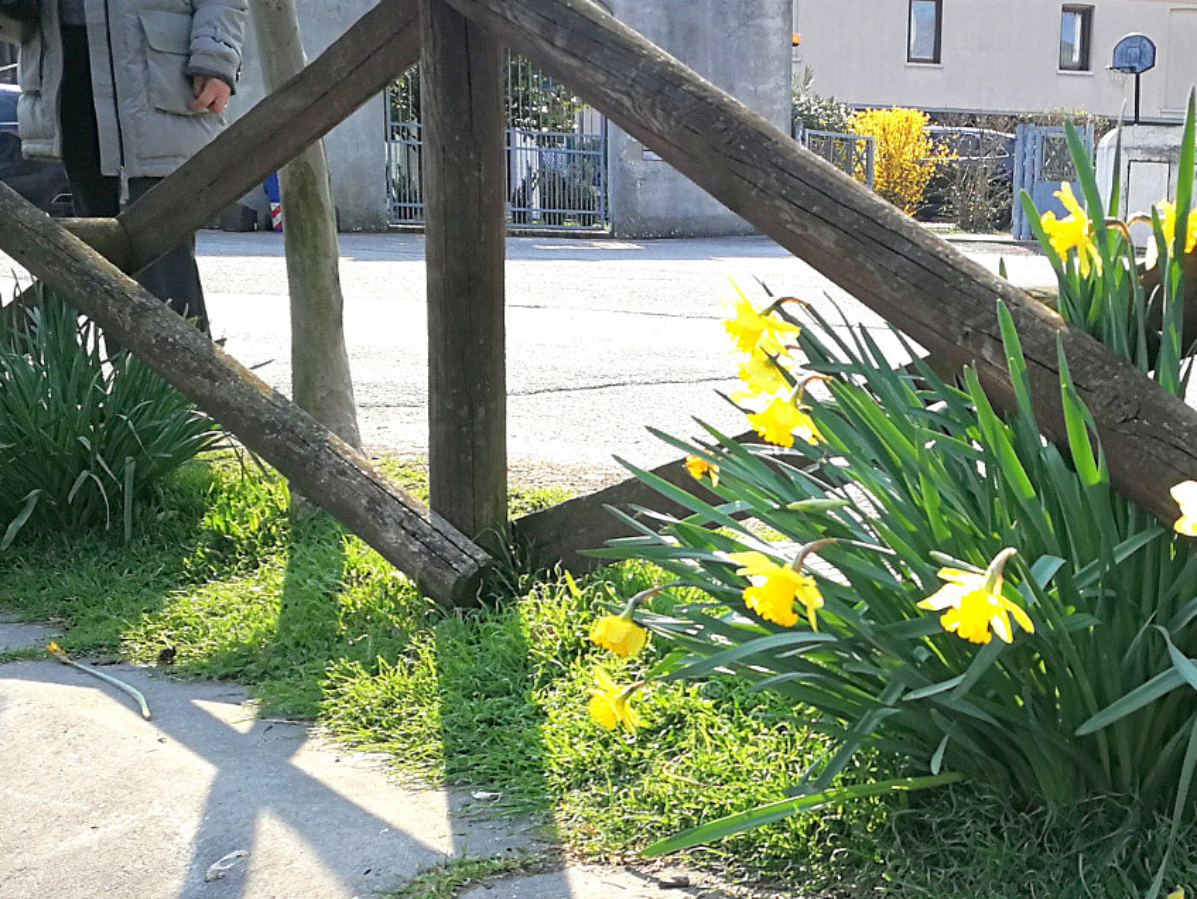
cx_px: 872
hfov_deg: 36.7
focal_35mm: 51
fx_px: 1764
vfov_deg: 28.3
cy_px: 634
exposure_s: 1/541
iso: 50
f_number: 2.2
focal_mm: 3.95
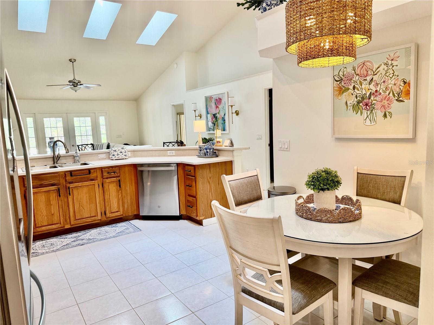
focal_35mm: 24
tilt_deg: -7.2
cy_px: 162
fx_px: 301
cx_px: 217
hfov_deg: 71.6
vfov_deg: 56.8
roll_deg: +2.1
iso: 200
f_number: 1.78
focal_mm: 6.76
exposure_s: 1/120
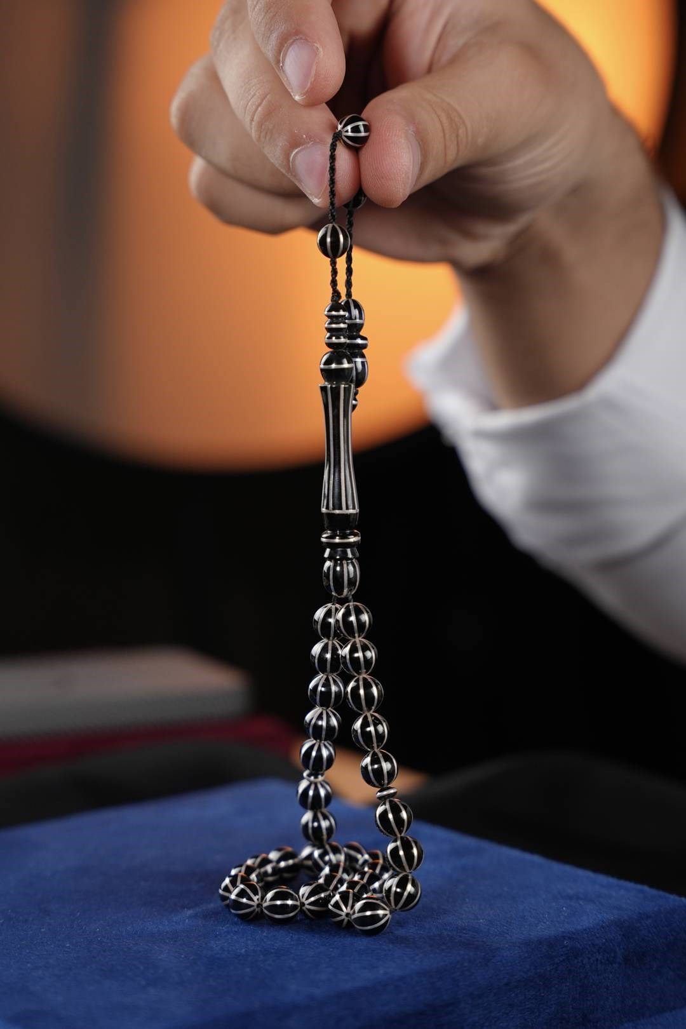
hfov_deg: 19.5
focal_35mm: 70
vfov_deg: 28.8
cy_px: 514
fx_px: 2001
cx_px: 343
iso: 640
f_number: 4.5
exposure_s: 1/100
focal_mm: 70
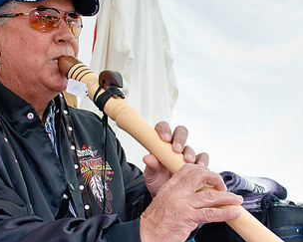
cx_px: 149
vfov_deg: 16.4
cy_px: 132
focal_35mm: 94
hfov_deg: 20.4
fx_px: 842
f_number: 5
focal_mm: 35
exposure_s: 1/50
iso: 200
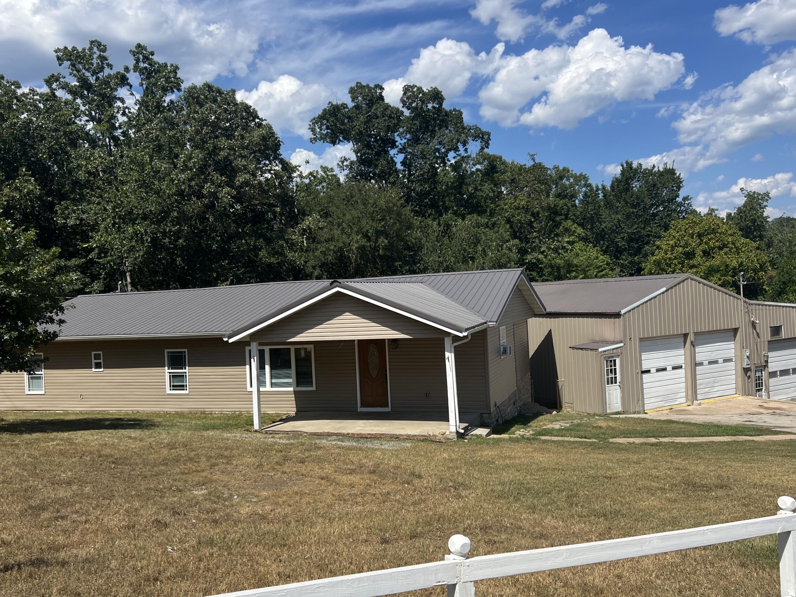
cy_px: 303
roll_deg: +3.4
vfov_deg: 46.8
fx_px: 690
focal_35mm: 30
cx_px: 400
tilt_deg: -0.7
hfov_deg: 60.0
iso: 50
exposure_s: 1/5076
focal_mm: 5.7
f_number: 1.5
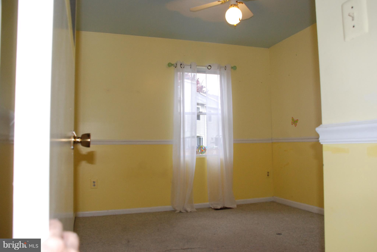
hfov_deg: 61.9
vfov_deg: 43.7
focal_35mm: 30
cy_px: 126
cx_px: 188
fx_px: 314
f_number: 5
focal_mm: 20
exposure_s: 1/125
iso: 1000
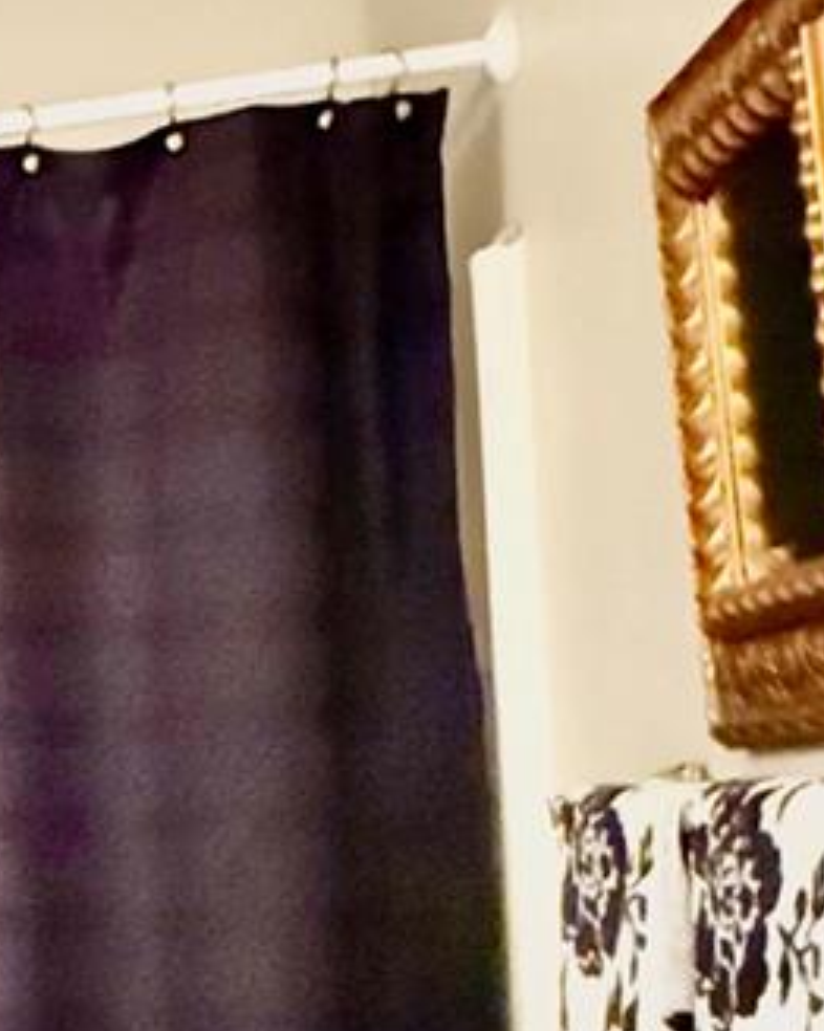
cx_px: -802
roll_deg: +1.0
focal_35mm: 64
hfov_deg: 17.5
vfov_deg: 29.2
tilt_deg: +2.7
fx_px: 1953
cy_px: 745
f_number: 2.2
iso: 2500
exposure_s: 1/24
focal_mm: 2.22
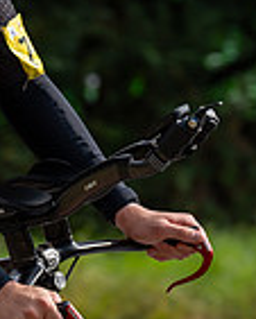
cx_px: -70
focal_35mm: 428
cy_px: 55
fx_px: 4049
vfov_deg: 4.5
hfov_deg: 3.6
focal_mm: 111
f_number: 4
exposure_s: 1/1000
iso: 100
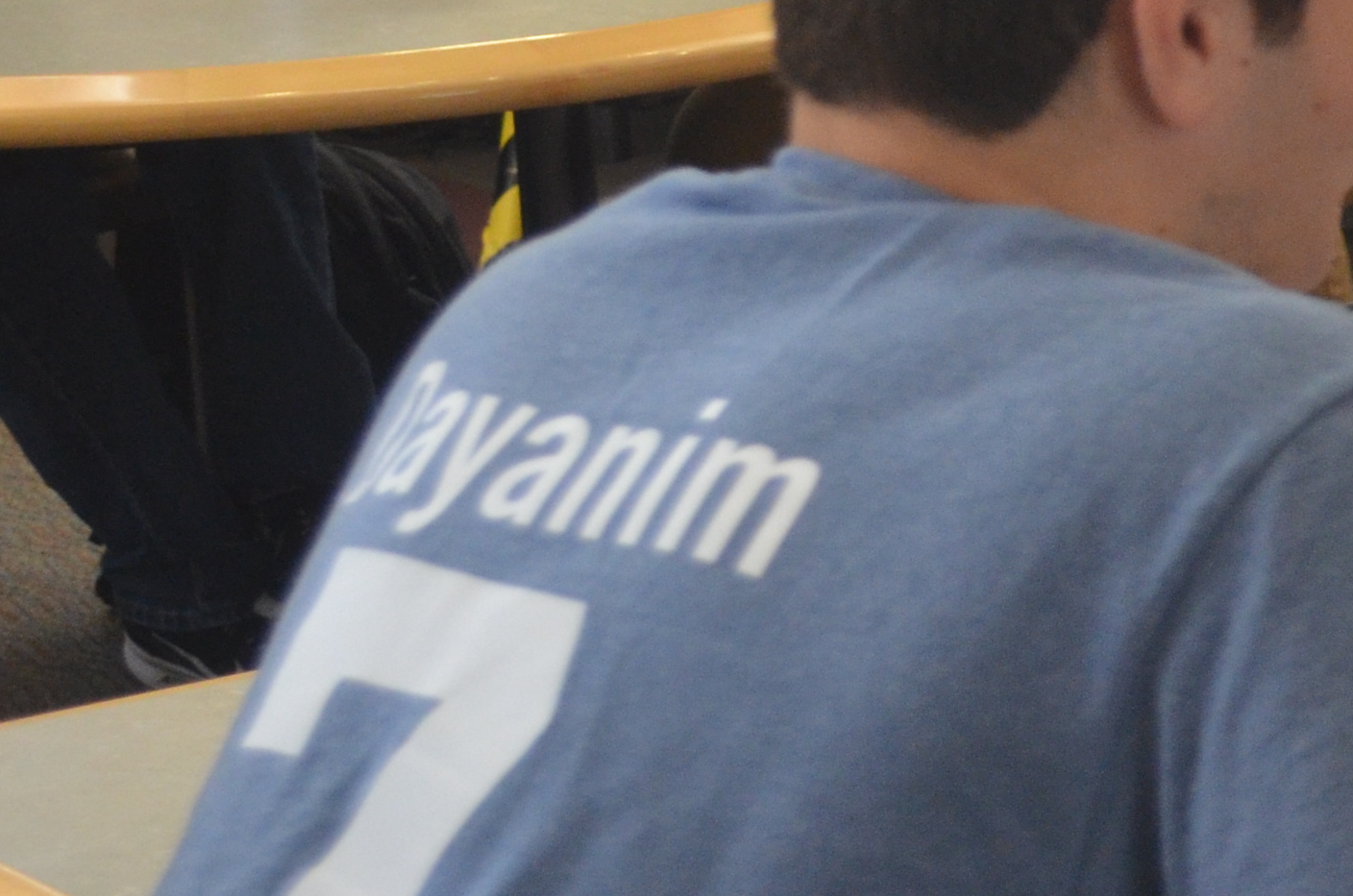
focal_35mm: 168
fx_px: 6302
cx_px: 2266
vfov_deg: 8.1
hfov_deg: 11.5
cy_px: 107
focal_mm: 32
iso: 800
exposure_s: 1/40
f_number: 4.8
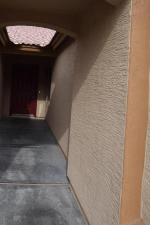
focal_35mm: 28
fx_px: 175
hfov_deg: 44.9
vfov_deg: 64.0
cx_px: 39
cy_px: 77
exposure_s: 1/250
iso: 200
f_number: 8
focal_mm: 10
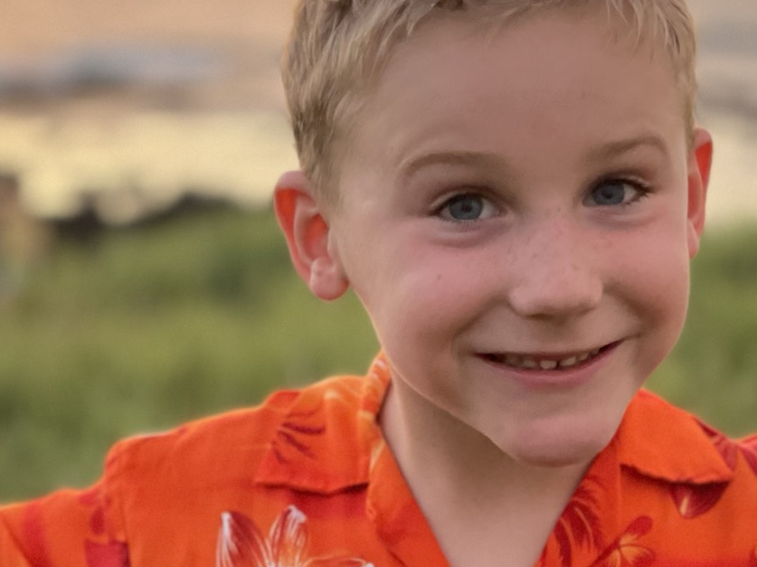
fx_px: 3344
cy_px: 276
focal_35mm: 153
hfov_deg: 12.9
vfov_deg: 9.7
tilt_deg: -3.8
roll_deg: -0.7
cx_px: 555
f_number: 2.2
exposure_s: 1/72
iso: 250
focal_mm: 7.5
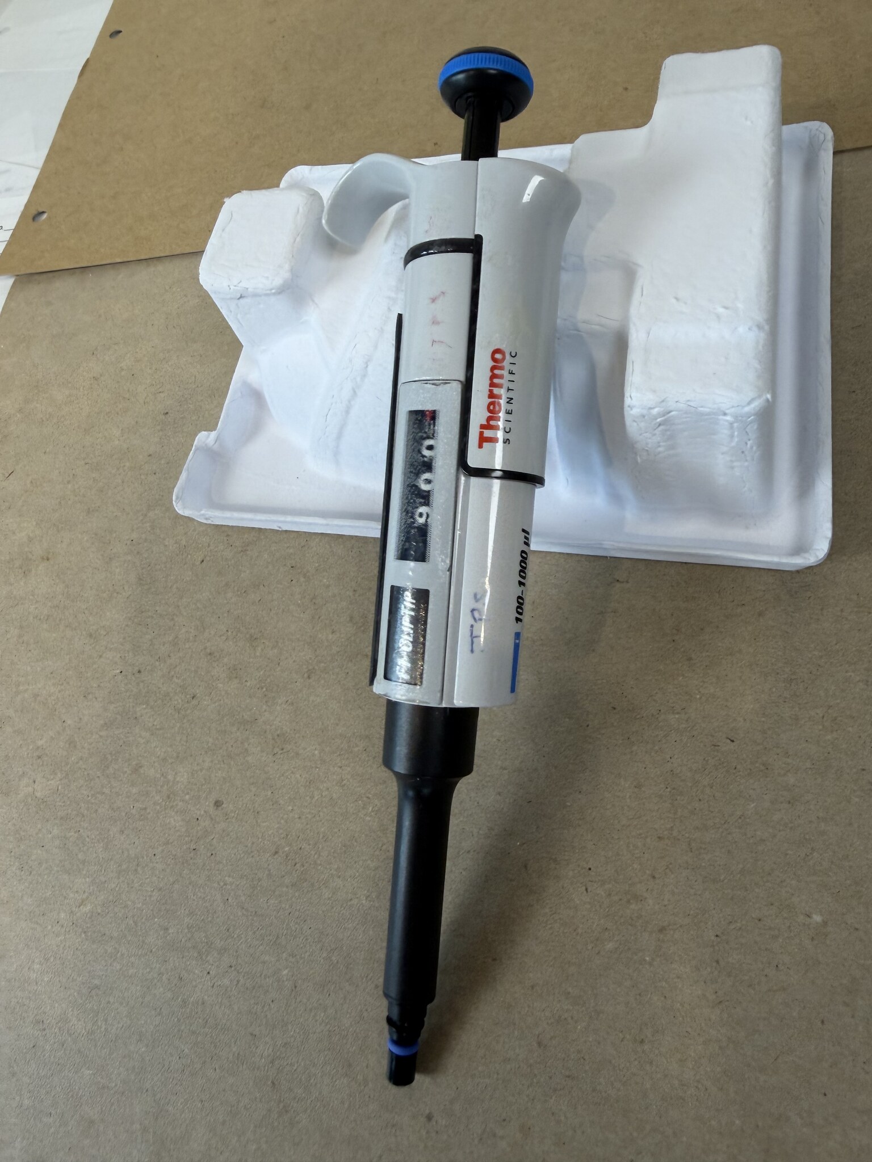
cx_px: 436
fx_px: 806
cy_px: 581
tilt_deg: -55.6
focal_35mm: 24
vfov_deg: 71.6
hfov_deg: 56.8
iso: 100
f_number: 2.2
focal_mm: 2.22
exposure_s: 1/120
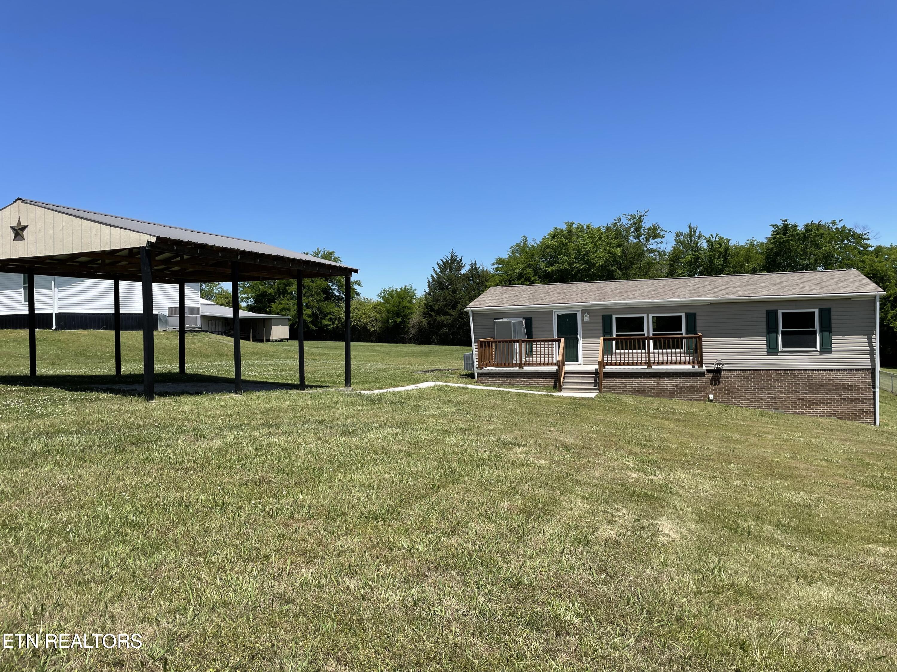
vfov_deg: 53.1
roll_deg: +1.8
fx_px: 674
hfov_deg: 67.3
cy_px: 336
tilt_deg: +1.8
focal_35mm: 26
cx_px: 448
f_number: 1.6
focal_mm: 4.2
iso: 32
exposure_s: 1/2959
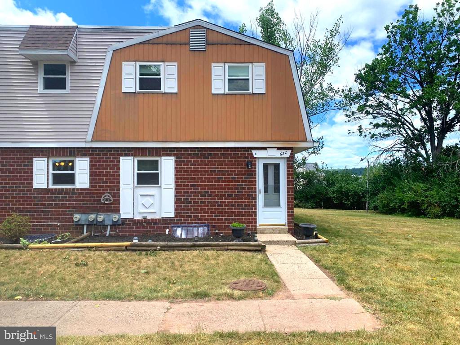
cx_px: 230
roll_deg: +0.7
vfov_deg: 53.1
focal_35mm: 26
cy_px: 172
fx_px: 346
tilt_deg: +0.8
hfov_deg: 67.3
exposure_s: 1/1513
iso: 25
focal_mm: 4.25
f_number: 1.8
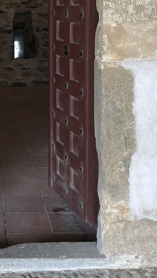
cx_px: -11
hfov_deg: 18.7
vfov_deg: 32.8
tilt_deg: -4.2
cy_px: 50
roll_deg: +1.5
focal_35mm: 62
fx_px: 459
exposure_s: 1/50
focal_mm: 4
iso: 32
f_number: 1.8
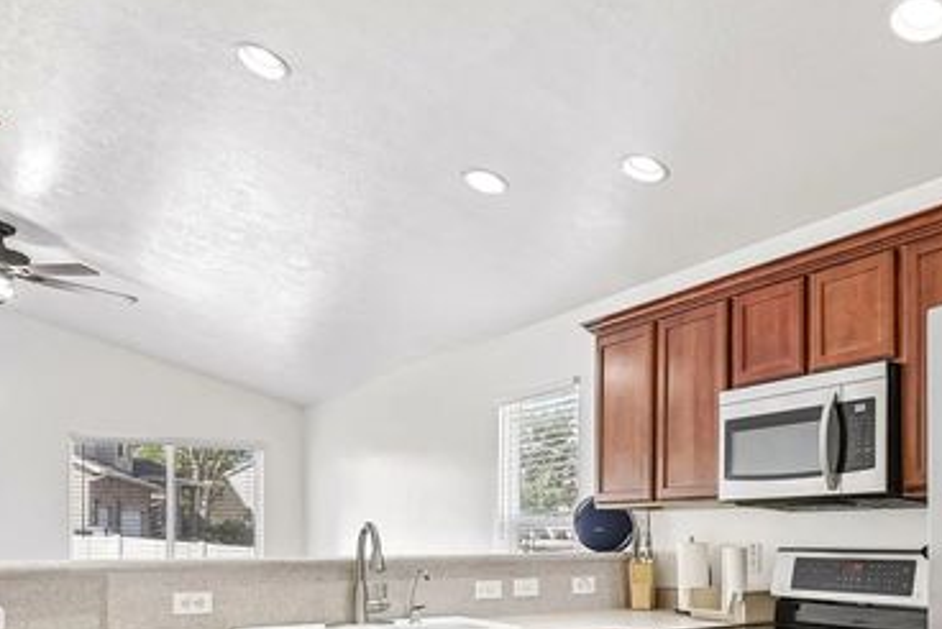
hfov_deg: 55.2
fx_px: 864
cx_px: 673
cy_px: 533
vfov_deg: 38.0
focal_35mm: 33
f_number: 8
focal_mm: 19
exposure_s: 1/25
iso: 400
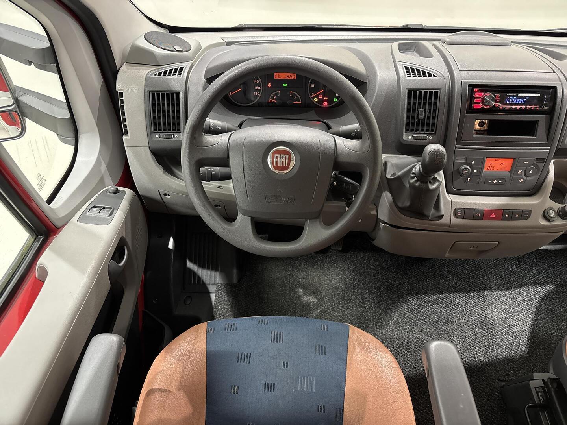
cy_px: 212
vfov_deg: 53.1
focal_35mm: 26
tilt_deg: -50.1
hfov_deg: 67.3
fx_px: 426
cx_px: 284
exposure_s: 1/50
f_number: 1.6
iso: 400
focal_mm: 5.96
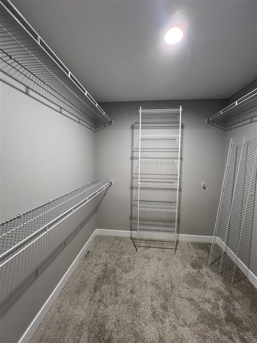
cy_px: 172
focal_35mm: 13
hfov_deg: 89.9
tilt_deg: -4.4
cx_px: 128
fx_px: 129
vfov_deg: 106.2
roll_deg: -0.1
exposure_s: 1/60
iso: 125
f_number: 1.8
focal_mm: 1.57
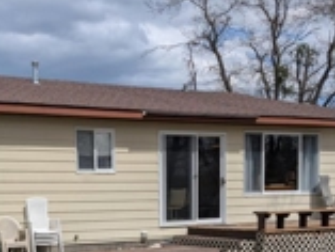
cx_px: 109
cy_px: 280
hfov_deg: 31.4
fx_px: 591
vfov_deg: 22.6
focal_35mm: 61
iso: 18
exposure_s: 1/1587
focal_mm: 6.9
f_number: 1.68
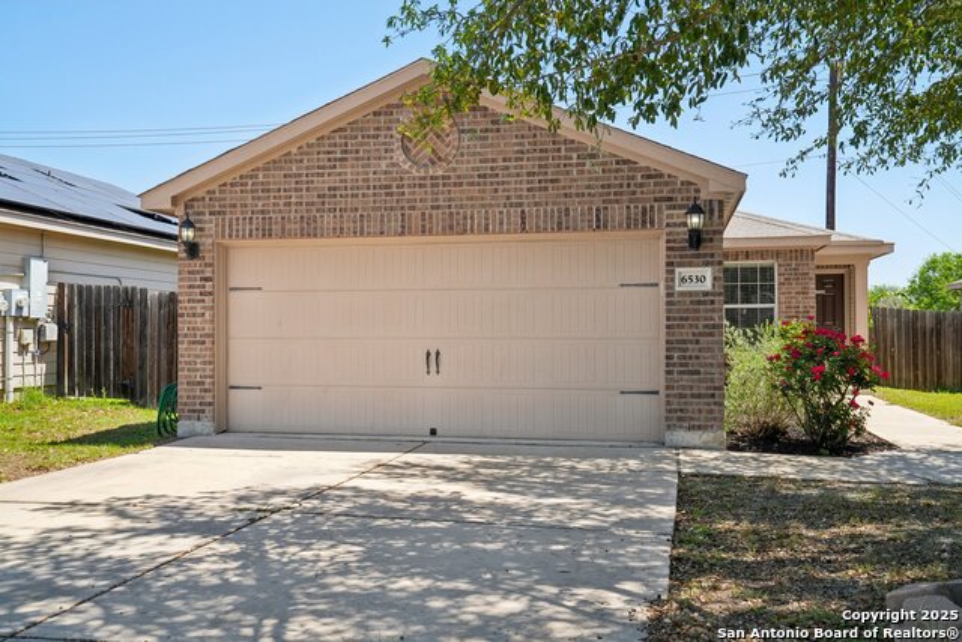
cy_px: 321
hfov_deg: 55.8
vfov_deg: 38.9
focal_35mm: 34
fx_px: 909
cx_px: 481
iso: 200
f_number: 8
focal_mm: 34
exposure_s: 1/125
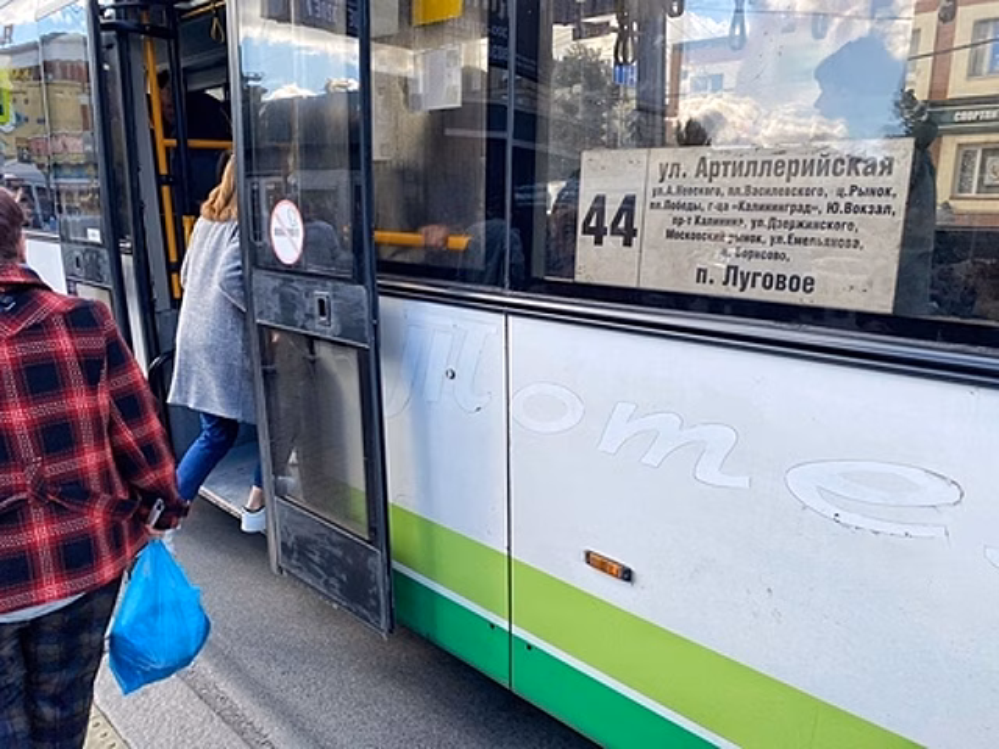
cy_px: 374
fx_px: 750
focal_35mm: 26
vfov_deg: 53.1
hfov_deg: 67.3
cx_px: 500
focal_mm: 4.25
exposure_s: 1/481
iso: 32
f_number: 1.8
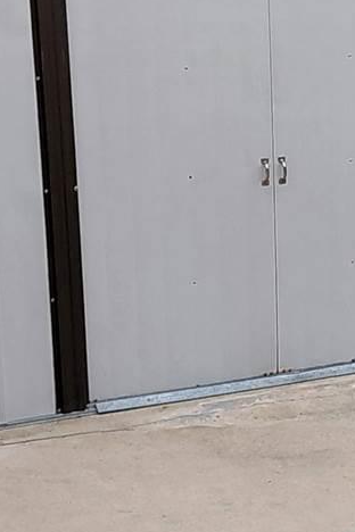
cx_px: 488
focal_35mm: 128
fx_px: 1893
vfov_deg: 16.0
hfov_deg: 10.4
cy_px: 249
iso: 50
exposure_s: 1/843
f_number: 1.8
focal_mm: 4.69
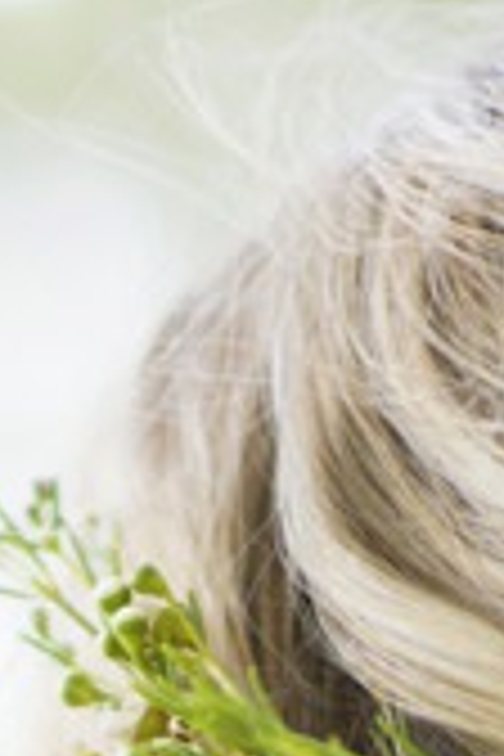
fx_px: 9575
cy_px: 1854
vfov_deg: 4.4
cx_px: 256
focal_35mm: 456
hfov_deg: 3.0
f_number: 1.6
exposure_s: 1/1000
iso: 200
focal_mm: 85
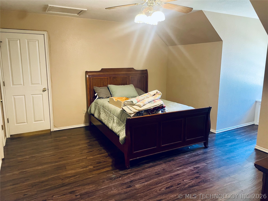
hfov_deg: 67.3
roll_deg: +0.0
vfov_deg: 53.1
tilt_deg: -9.5
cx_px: 134
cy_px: 100
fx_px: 201
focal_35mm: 26
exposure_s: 1/60
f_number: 1.6
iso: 500
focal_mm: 4.2
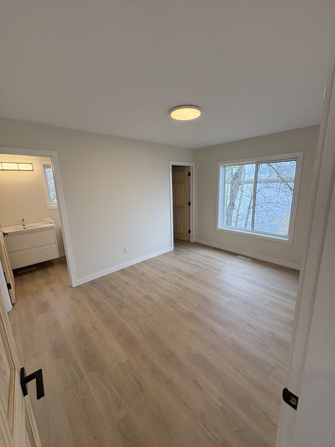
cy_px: 224
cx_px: 168
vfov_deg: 102.1
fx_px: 181
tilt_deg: -11.6
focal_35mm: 14
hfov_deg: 85.7
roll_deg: +0.4
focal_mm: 2.22
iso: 200
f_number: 2.2
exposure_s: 1/120
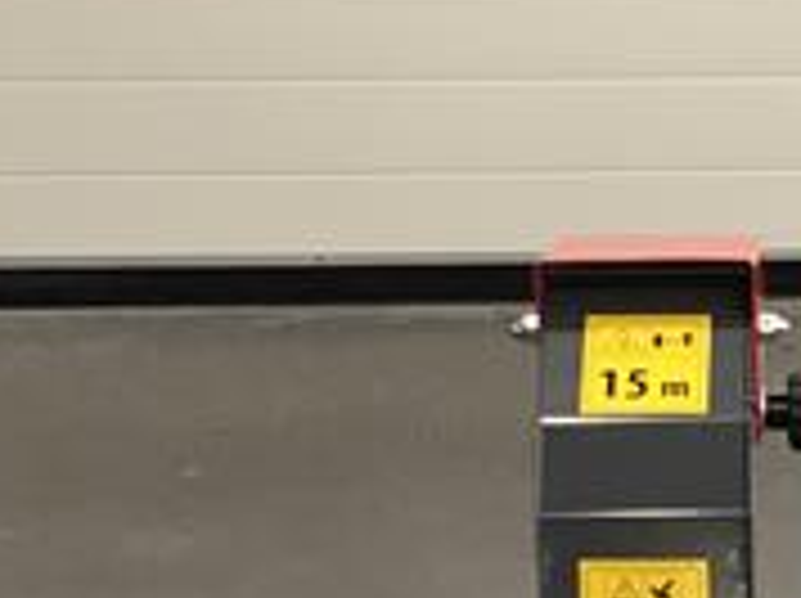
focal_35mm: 155
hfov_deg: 12.2
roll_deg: -0.8
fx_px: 3582
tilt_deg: -25.9
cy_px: 1034
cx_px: 1143
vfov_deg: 9.2
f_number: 2.2
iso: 50
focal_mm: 4.15
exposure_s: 1/33
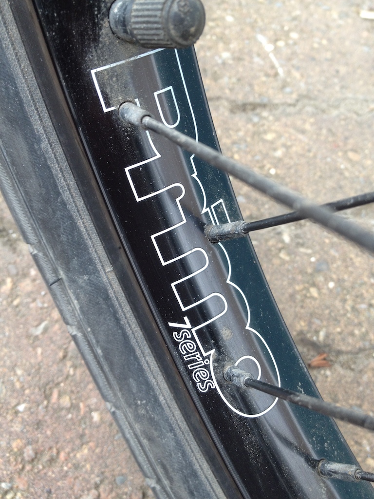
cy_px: 250
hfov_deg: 40.7
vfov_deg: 52.6
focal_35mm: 35
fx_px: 504
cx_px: 187
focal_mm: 4.28
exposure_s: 1/60
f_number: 2.4
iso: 64
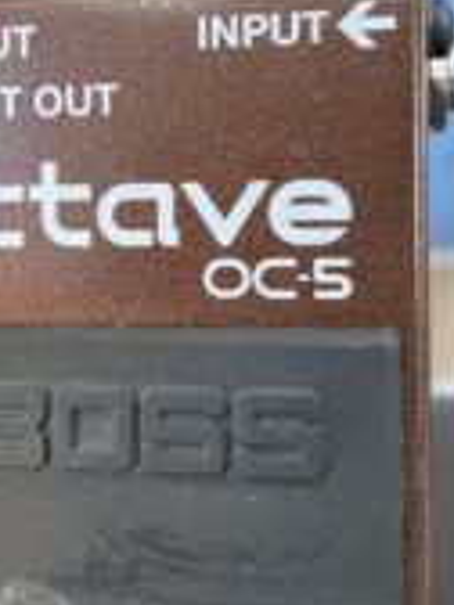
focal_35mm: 62
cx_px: 133
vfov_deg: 31.1
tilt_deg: -6.5
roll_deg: +1.0
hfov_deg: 23.5
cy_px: 241
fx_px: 1084
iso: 100
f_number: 1.8
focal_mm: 4.25
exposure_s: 1/50
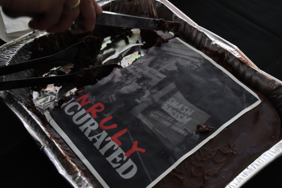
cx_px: 141
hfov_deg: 53.1
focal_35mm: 36
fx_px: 282
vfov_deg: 36.9
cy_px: 94
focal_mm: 24
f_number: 5
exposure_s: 1/40
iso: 400
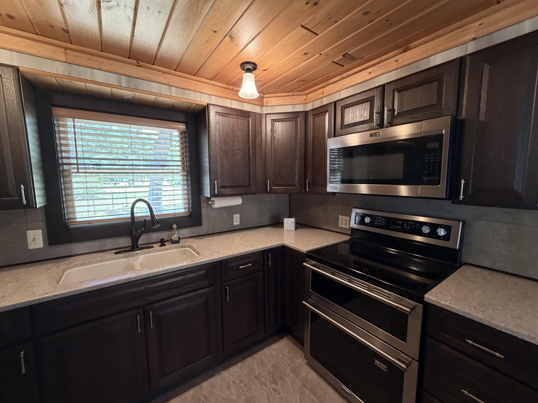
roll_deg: +1.6
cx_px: 269
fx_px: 218
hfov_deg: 102.1
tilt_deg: -2.2
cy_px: 202
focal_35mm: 14
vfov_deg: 85.7
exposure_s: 1/60
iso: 320
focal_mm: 2.22
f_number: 2.2
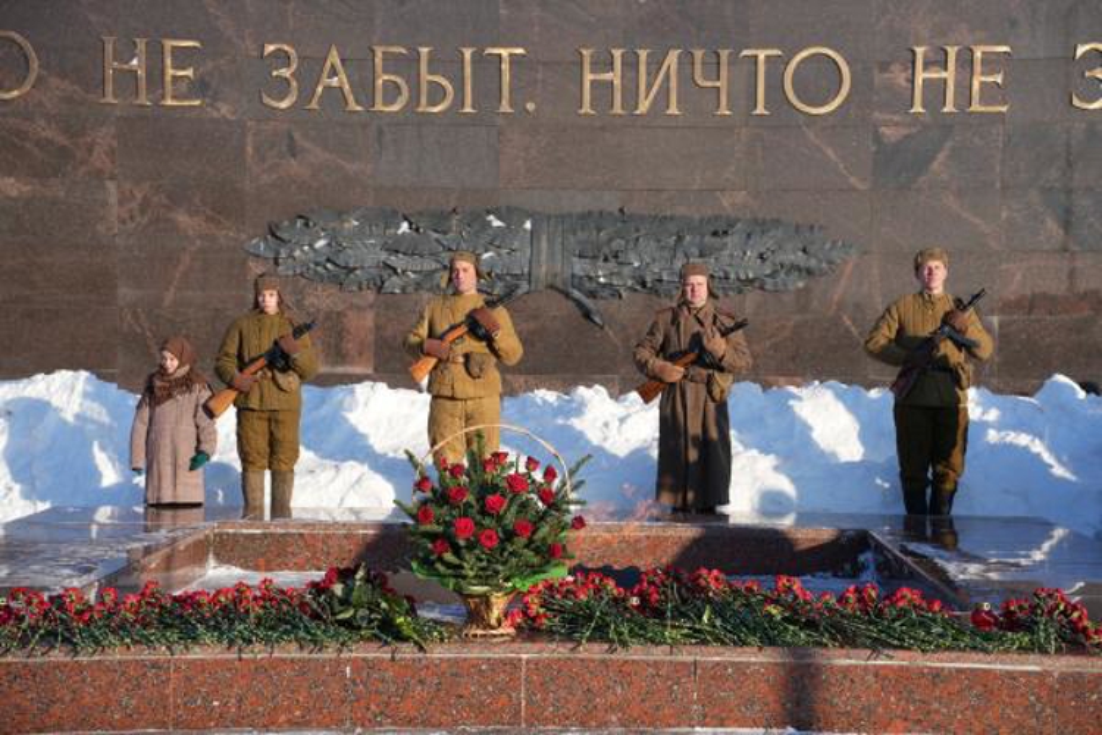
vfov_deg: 18.2
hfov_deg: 27.0
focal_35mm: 75
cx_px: 551
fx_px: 2296
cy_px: 368
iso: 100
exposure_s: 1/320
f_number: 5.6
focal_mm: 75
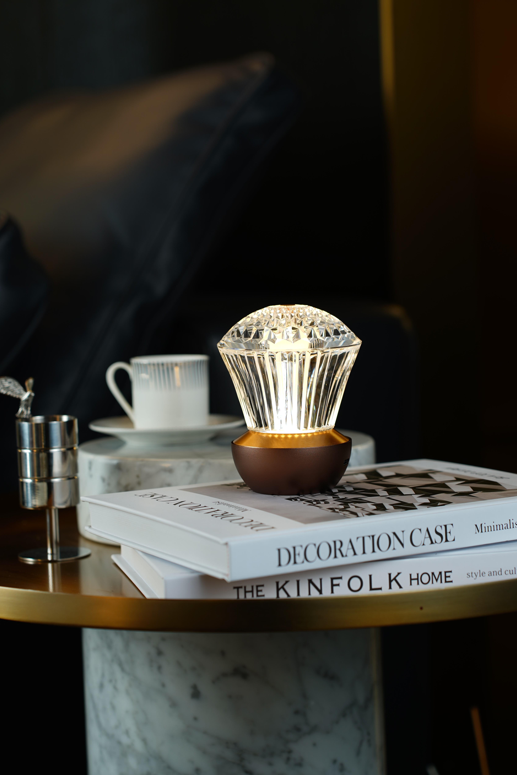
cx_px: 264
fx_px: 1917
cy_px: 363
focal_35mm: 89
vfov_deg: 22.9
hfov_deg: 15.4
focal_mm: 75
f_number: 4
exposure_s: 1/30
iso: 50
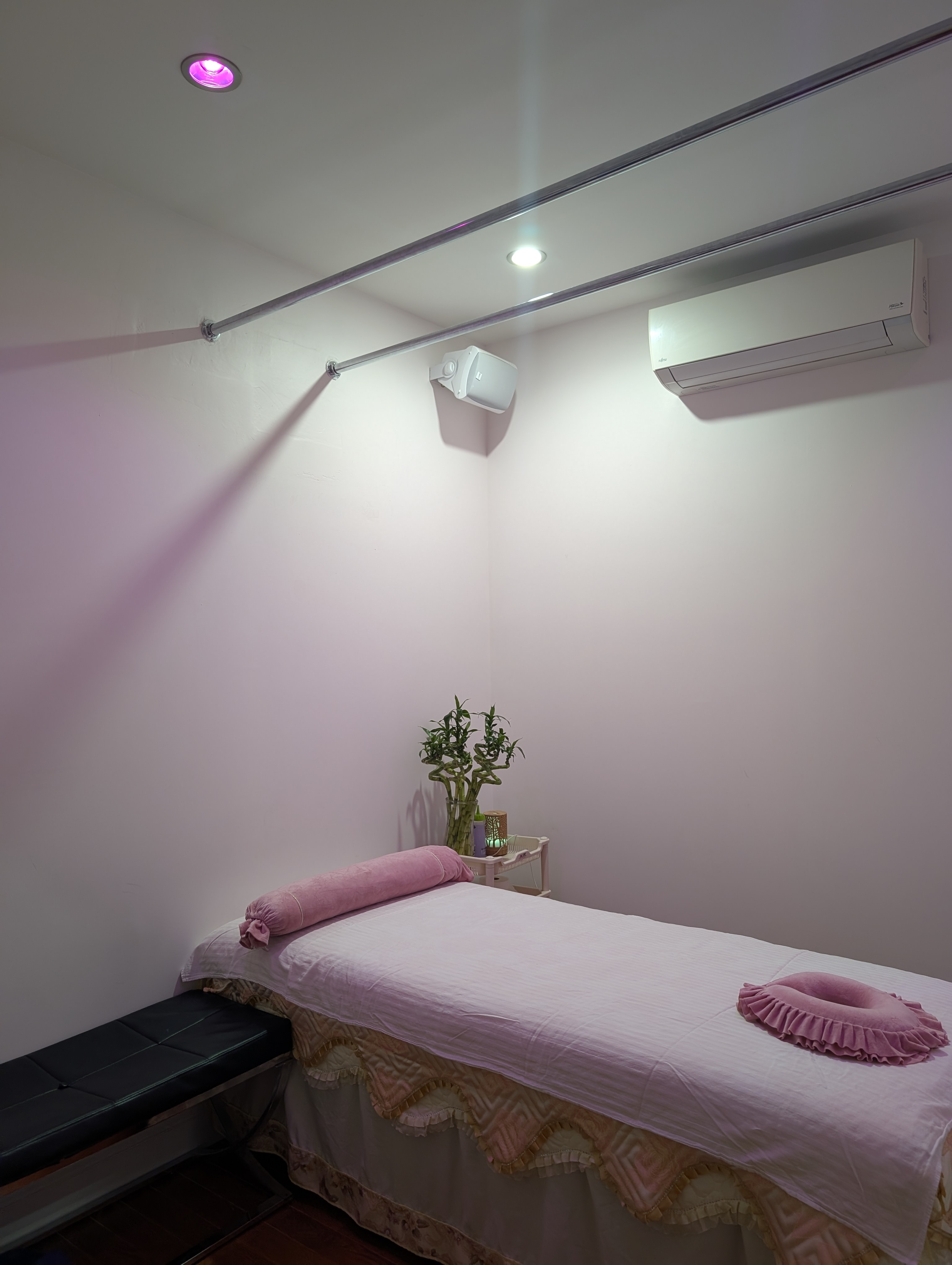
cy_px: 632
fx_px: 878
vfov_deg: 71.5
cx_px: 476
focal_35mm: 24
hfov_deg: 56.9
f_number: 1.68
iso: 56
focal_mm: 6.9
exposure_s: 1/24
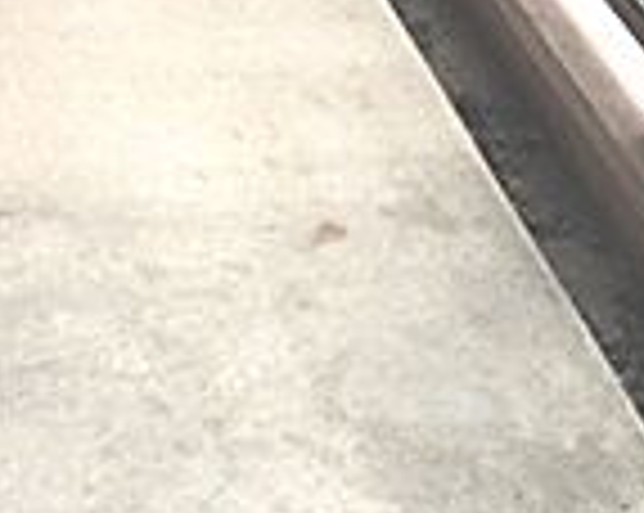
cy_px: -544
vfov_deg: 10.9
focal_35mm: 127
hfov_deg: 14.8
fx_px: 2417
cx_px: -86
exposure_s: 1/578
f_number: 2.2
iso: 32
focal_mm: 4.15
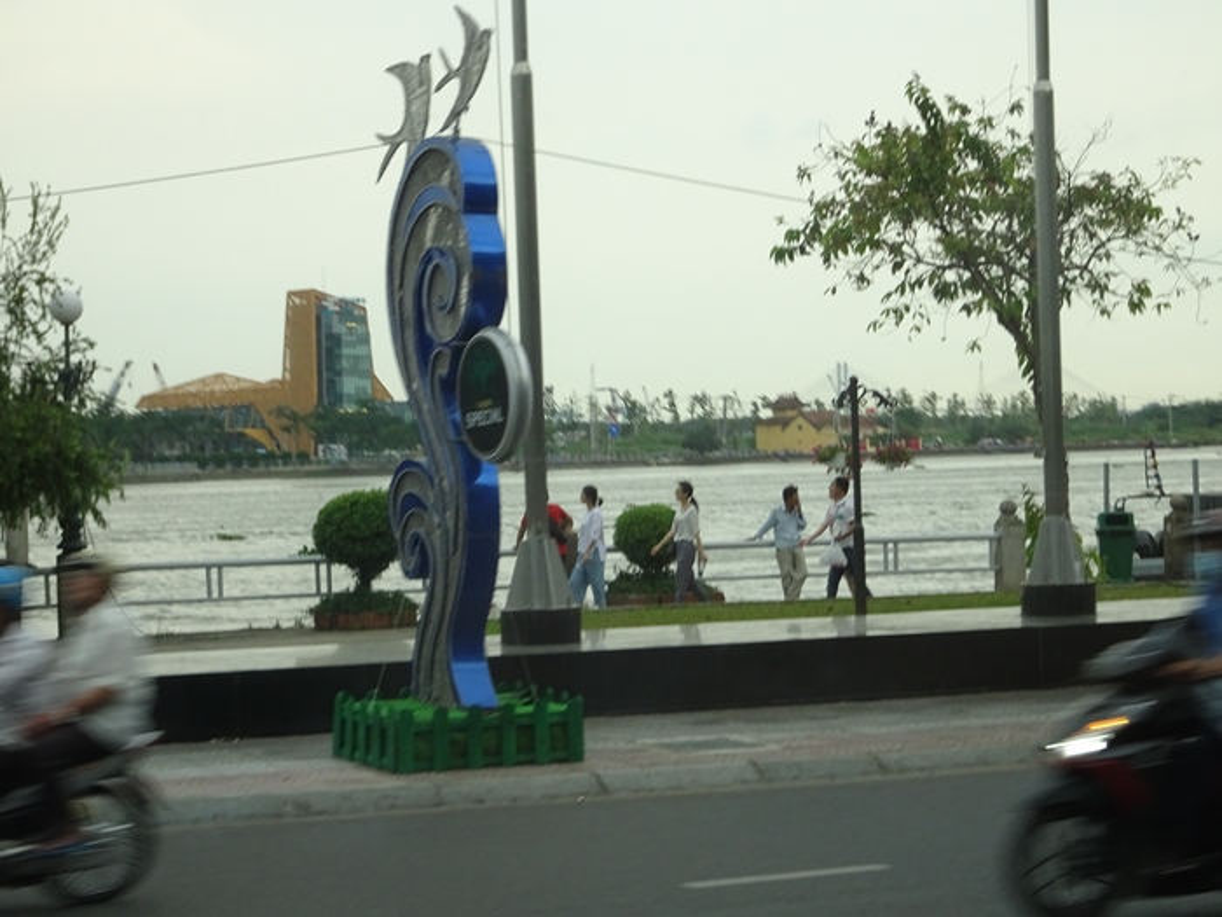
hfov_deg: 24.4
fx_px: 2824
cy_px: 458
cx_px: 611
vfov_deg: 18.4
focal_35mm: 80
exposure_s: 1/80
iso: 200
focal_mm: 13.69
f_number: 5
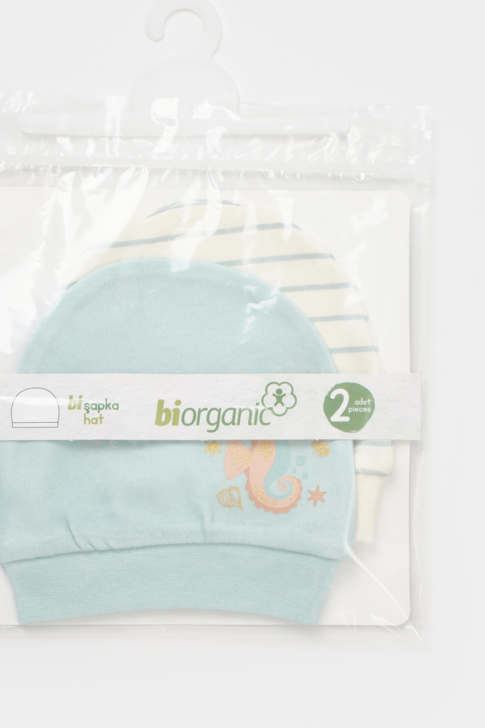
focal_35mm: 92
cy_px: 389
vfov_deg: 22.1
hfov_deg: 14.8
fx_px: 1859
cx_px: 183
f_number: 13
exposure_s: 1/125
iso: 125
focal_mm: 31.5
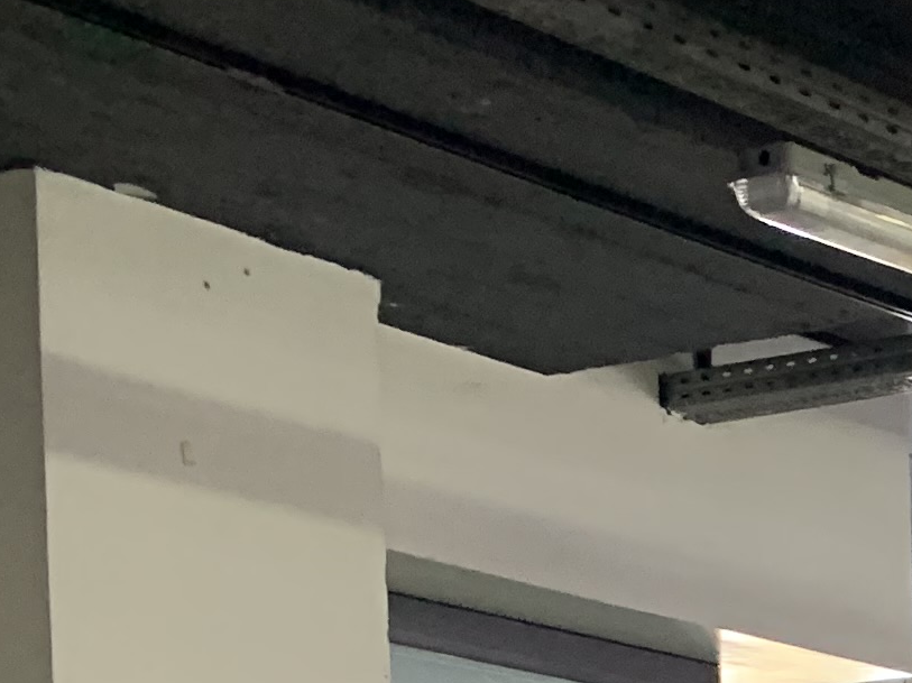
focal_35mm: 129
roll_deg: -0.7
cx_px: 2104
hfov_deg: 12.4
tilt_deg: -3.7
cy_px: 1630
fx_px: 3397
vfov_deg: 10.1
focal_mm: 4.25
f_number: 1.8
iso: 250
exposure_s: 1/50
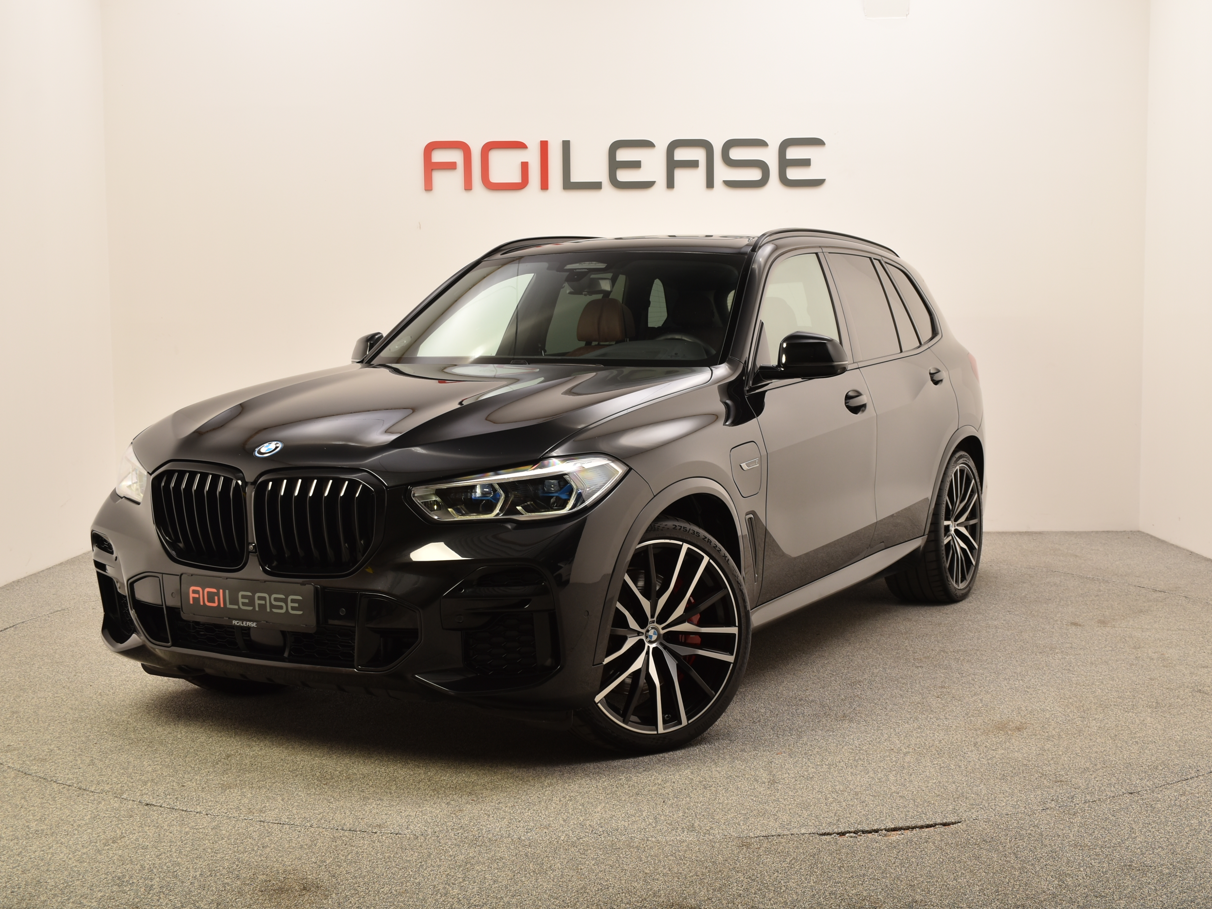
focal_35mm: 43
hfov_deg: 43.8
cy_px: 450
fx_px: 1505
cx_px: 646
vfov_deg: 33.6
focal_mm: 26
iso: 100
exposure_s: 1/200
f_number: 7.1
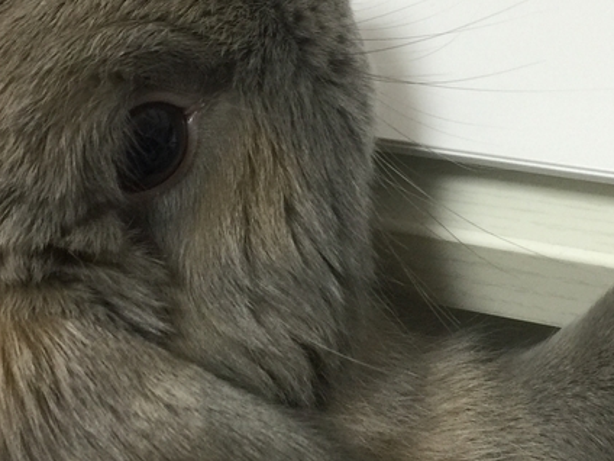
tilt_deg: -46.4
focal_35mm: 82
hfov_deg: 23.7
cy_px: 159
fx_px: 1454
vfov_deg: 18.0
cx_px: 419
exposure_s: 1/15
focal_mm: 4.15
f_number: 2.2
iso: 64
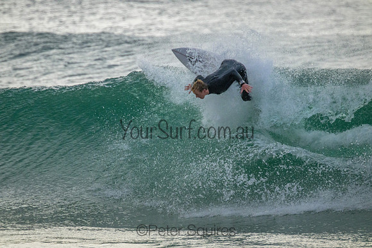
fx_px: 8268
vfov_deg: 1.7
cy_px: 124
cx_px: 186
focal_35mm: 800
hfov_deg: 2.6
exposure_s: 1/2000
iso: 5000
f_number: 11
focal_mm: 800
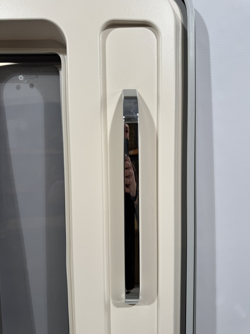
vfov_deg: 71.6
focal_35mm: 24
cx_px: 125
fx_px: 231
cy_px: 167
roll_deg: +1.2
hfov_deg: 56.8
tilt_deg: -10.0
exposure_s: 1/294
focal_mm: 6.76
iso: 80
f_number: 1.78
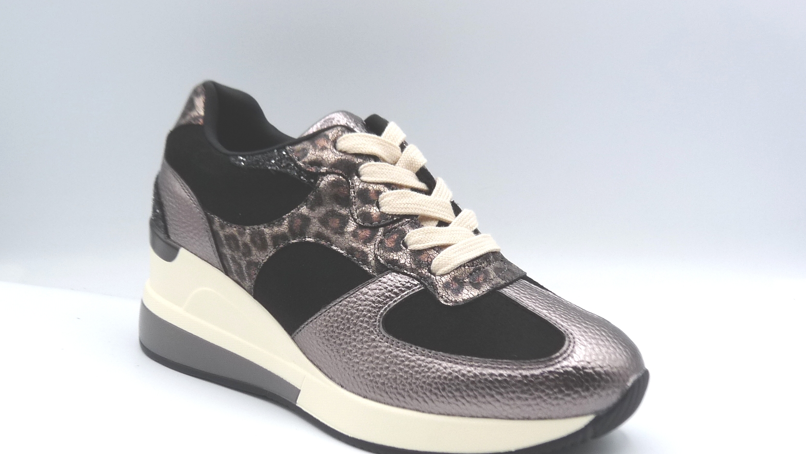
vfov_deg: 30.4
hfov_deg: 51.6
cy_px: 262
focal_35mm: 39
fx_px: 834
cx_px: 398
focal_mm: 4.8
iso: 100
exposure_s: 1/200
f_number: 4.5
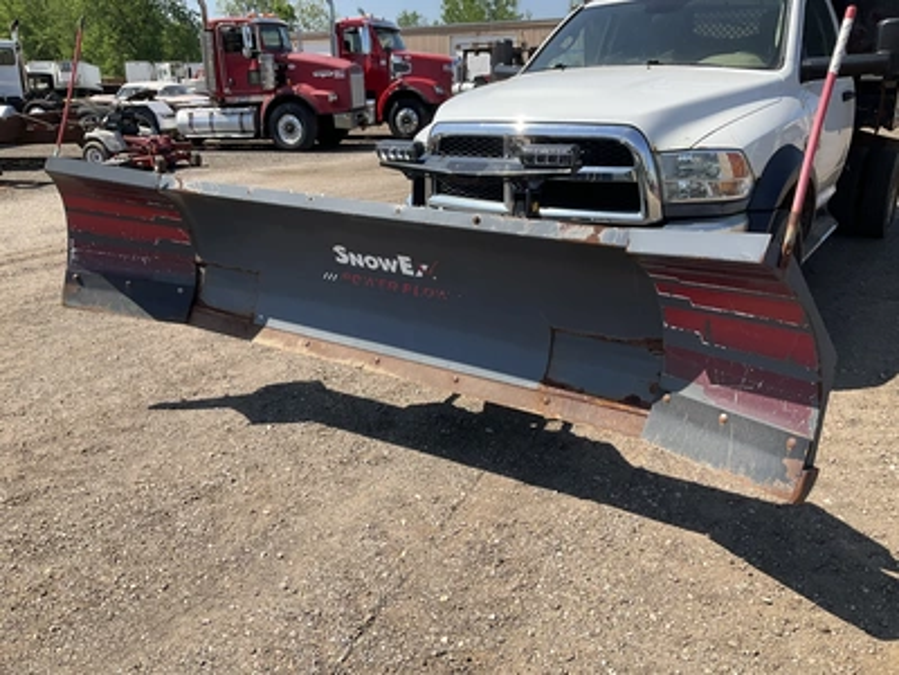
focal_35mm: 29
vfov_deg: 48.2
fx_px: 753
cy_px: 338
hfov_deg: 61.7
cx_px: 450
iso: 25
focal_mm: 3
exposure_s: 1/1098
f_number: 1.8
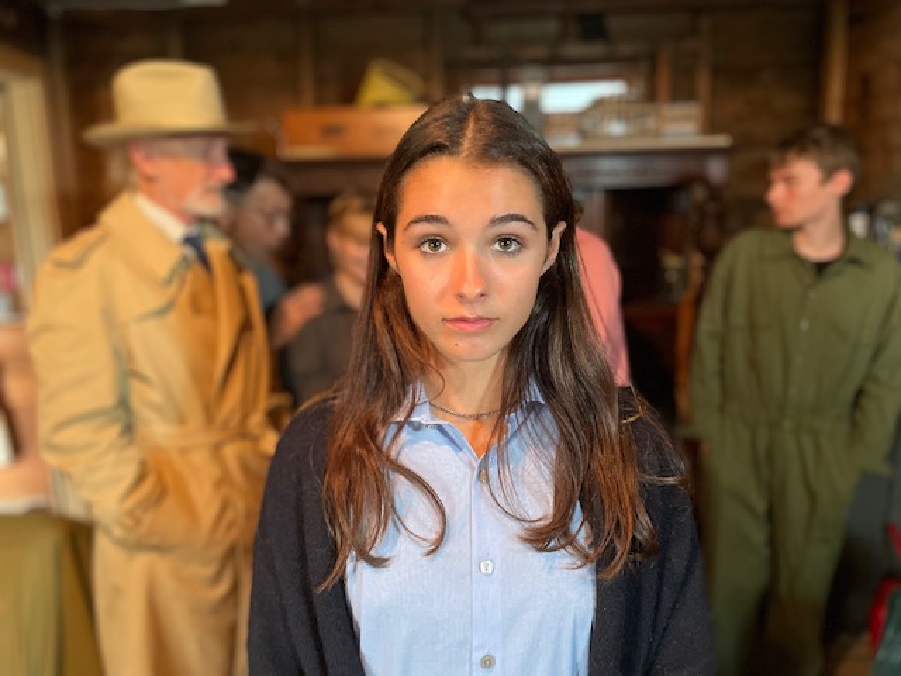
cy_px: 338
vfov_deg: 53.1
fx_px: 677
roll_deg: +2.4
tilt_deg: -8.2
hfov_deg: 67.3
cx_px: 450
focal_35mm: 26
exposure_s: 1/40
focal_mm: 4.2
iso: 400
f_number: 1.6
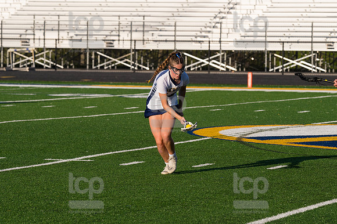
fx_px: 2170
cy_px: 112
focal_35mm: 232
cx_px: 168
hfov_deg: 8.9
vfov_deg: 5.9
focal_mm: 155
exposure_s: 1/1600
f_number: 5.6
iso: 250
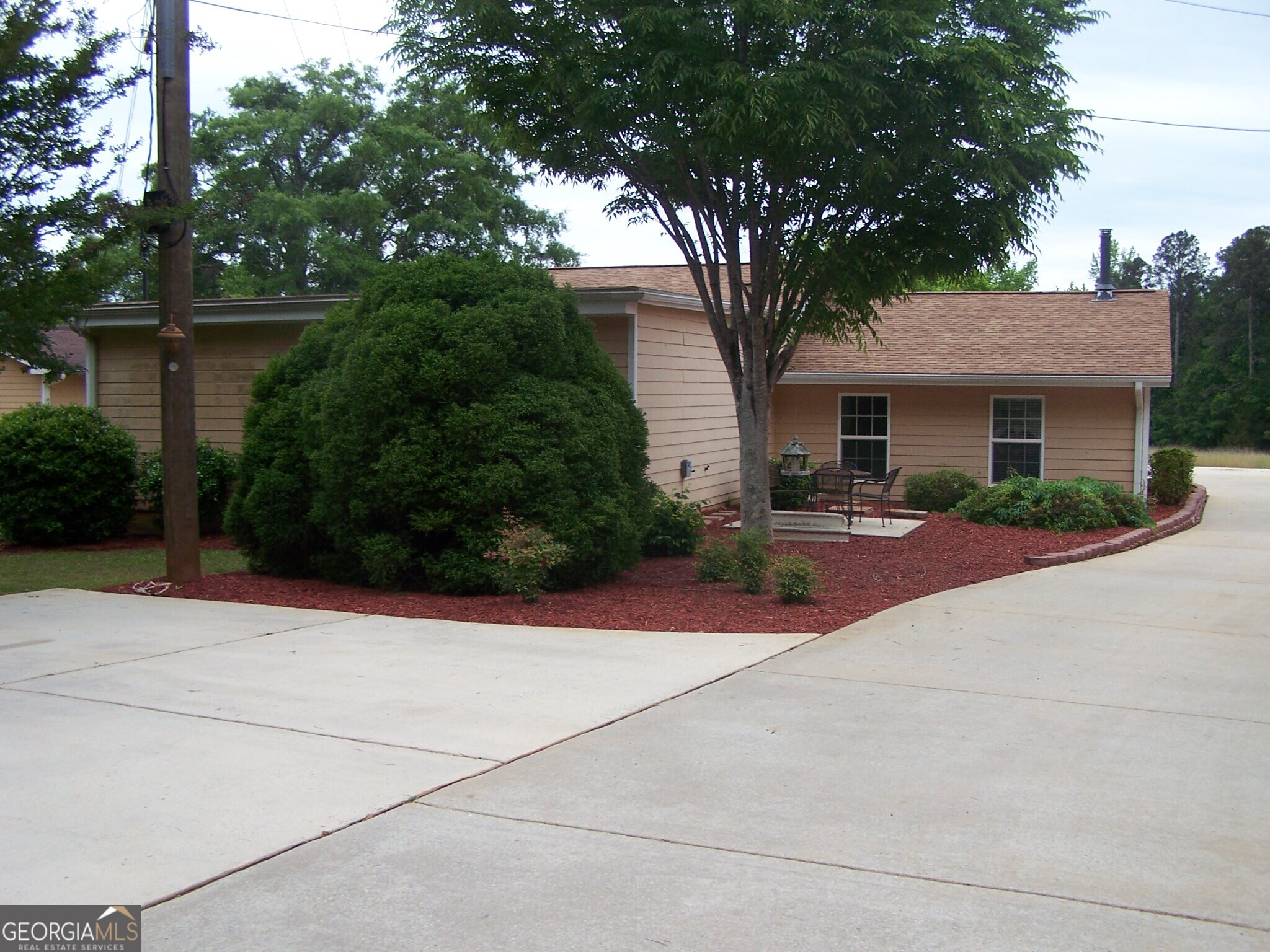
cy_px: 476
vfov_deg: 37.7
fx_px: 1394
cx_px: 635
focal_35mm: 38
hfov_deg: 49.0
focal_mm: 6.3
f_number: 2.8
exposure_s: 1/500
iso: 80
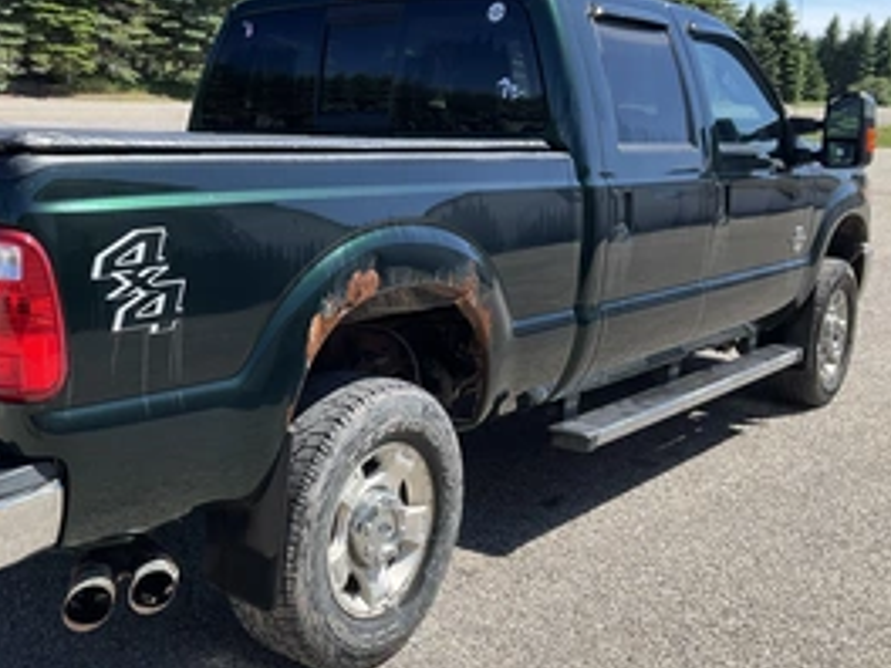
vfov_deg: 32.9
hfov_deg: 42.2
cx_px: 273
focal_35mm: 44
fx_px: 1133
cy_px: 321
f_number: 1.8
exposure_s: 1/816
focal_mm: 3
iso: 25
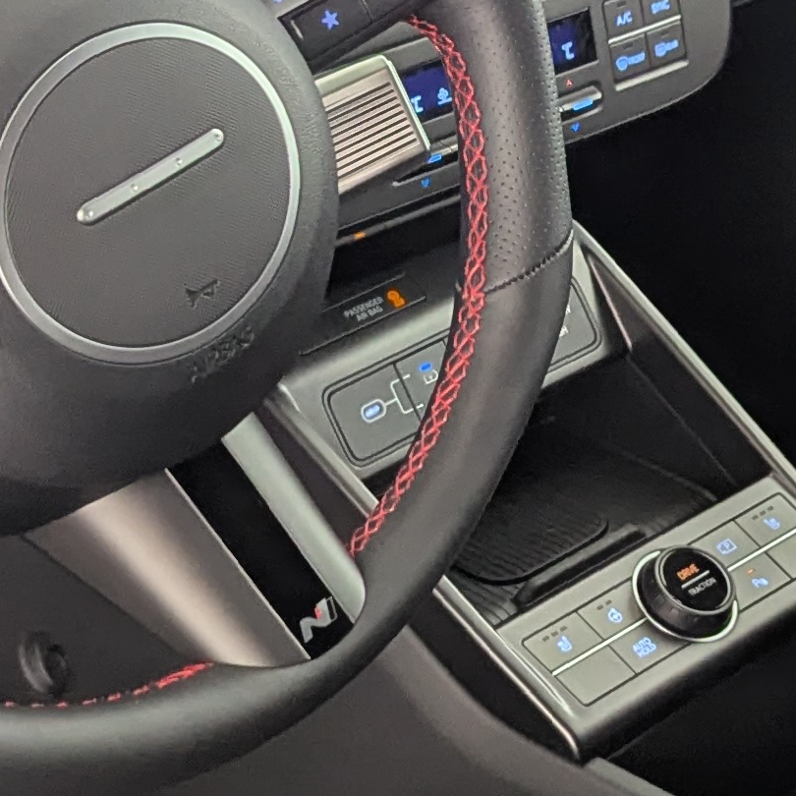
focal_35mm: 107
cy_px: 378
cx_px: 419
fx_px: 2784
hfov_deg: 16.3
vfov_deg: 16.3
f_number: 1.85
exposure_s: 1/252
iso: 174
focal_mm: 6.81
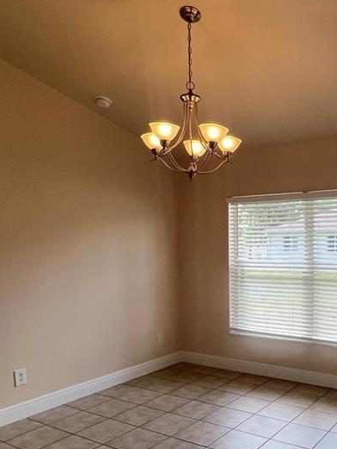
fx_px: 389
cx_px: 263
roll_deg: +1.1
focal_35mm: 30
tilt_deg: -6.6
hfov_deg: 44.8
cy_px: 300
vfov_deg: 58.6
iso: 64
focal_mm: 1.57
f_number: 1.8
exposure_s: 1/120
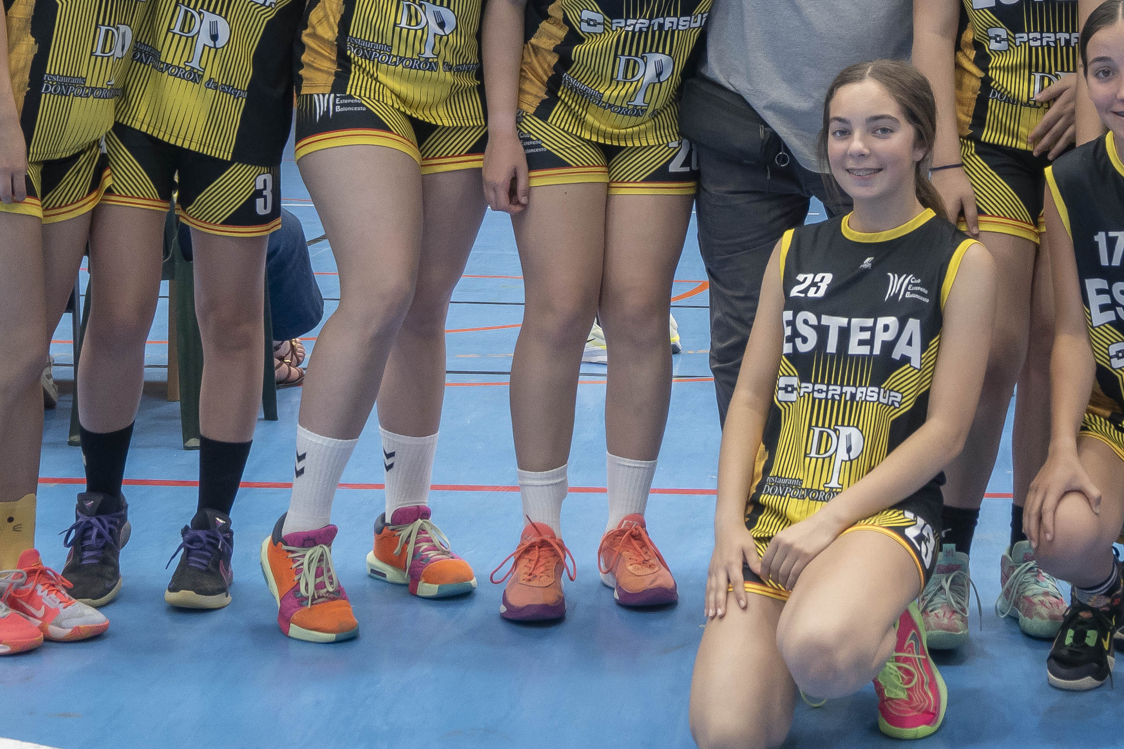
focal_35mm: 74
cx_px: 953
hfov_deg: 26.7
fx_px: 2310
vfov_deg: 18.1
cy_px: 75
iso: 1000
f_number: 4
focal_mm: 22
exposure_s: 1/160
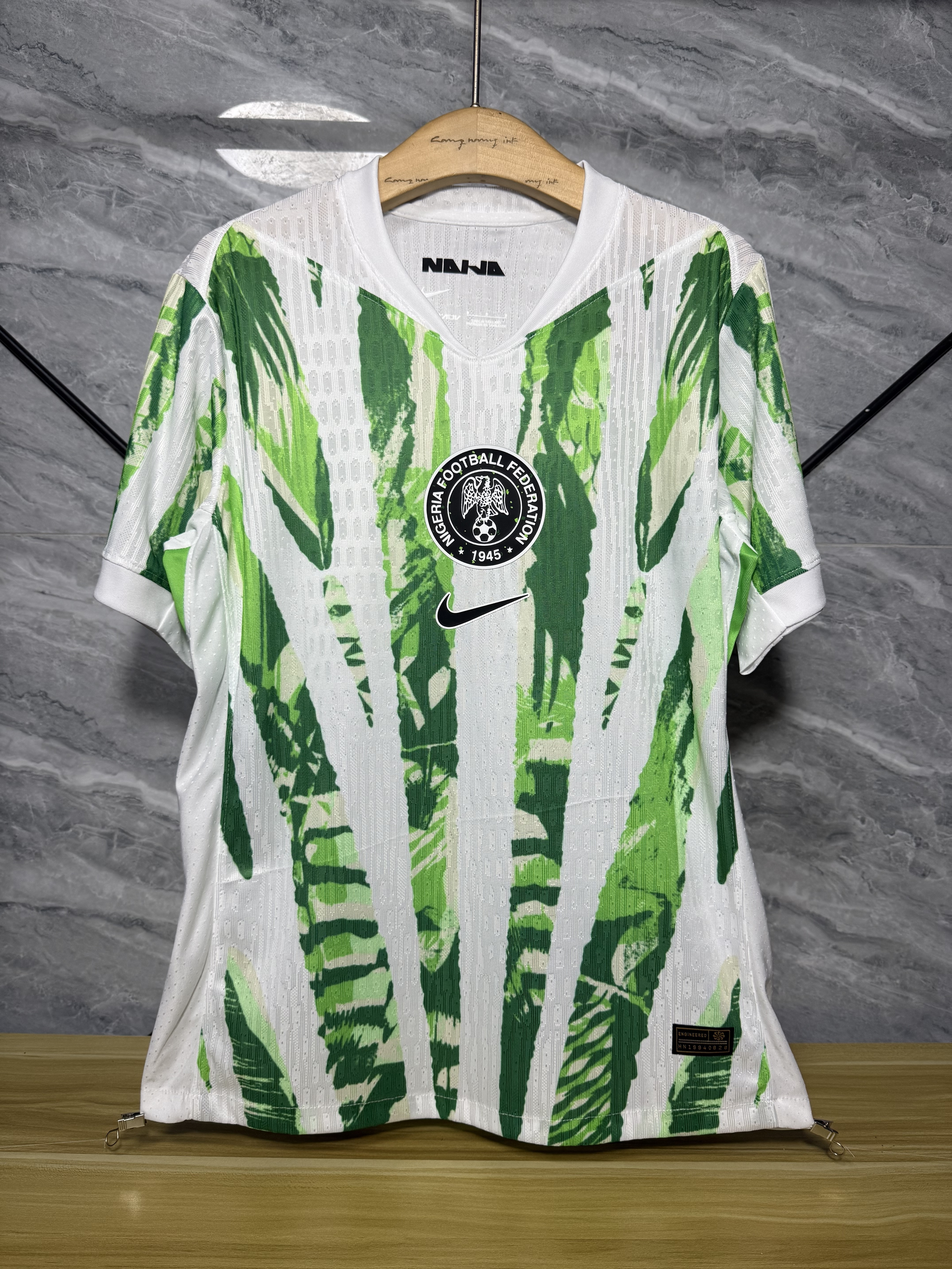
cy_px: 634
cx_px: 476
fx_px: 880
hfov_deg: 56.8
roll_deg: -0.6
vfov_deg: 71.6
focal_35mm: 24
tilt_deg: -1.8
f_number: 1.78
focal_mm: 6.76
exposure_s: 1/100
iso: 100
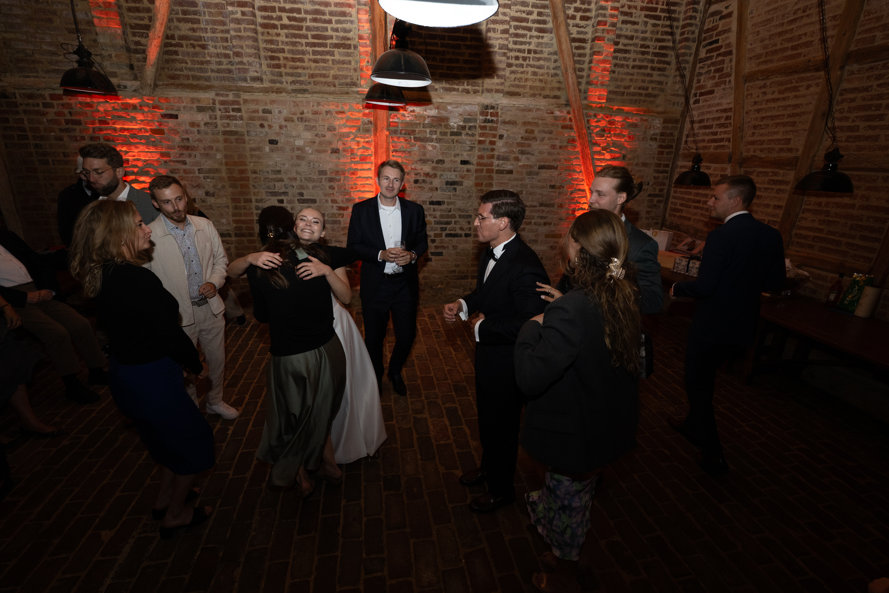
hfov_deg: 96.7
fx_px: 395
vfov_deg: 73.7
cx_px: 444
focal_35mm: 16
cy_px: 296
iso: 1000
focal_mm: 16
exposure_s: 1/40
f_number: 6.3
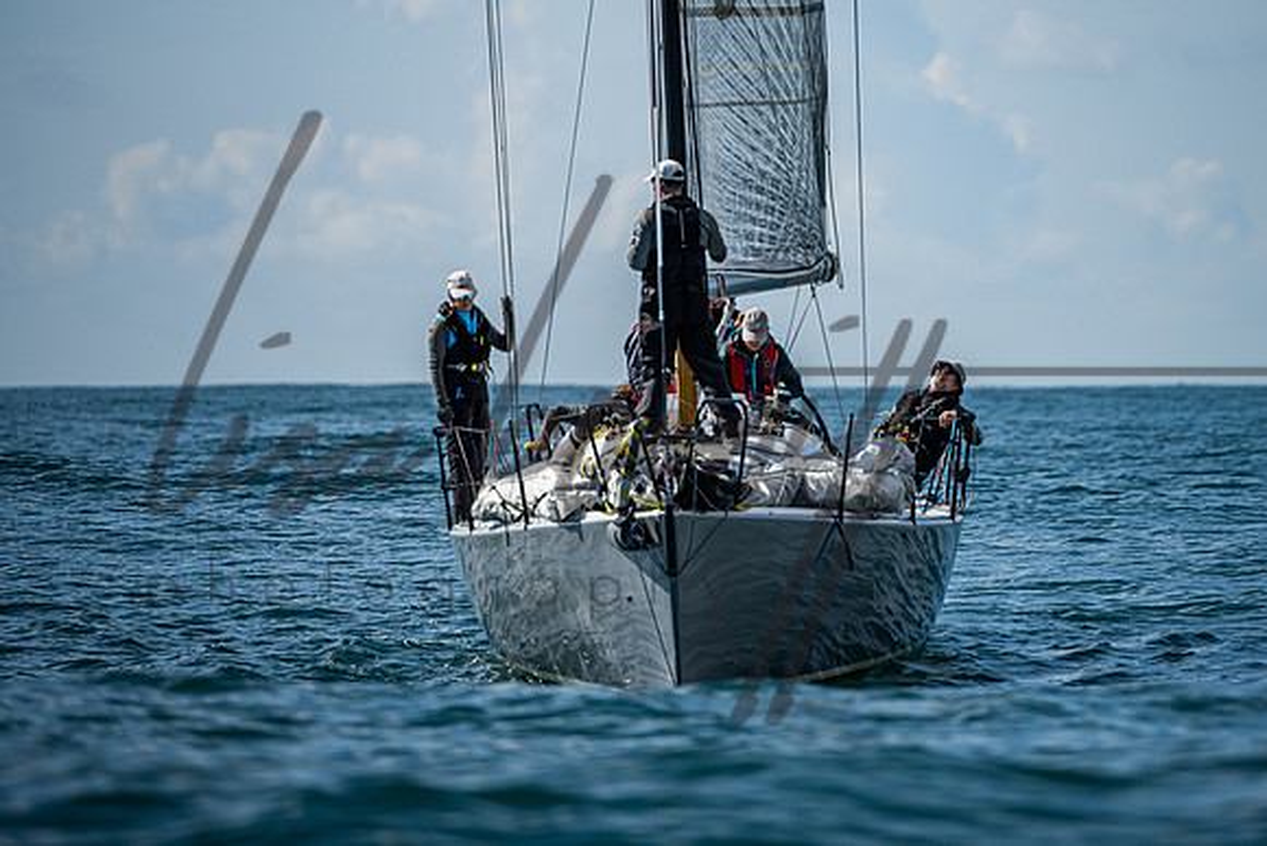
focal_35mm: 502
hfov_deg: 4.1
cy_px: 315
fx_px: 17670
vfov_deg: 2.7
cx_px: 741
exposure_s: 1/3200
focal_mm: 400
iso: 400
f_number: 5.6
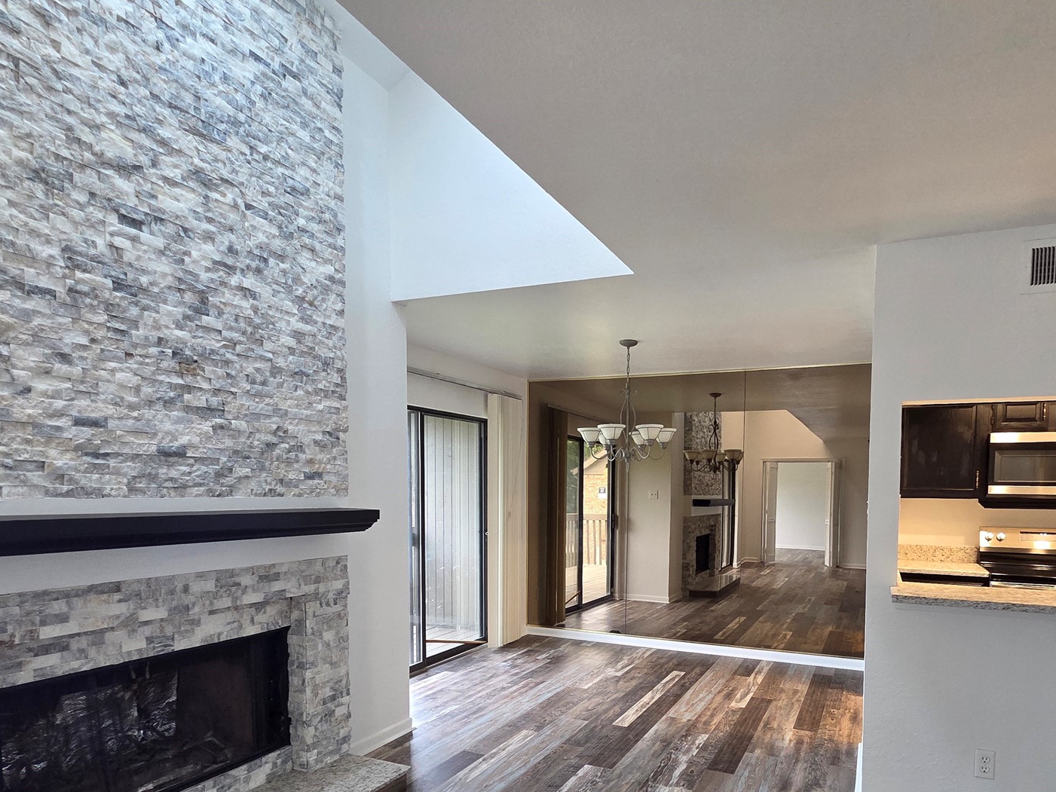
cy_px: 527
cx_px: 641
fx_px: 580
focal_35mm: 19
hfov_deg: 83.5
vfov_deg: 66.9
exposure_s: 1/60
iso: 400
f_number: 2.2
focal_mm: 2.2
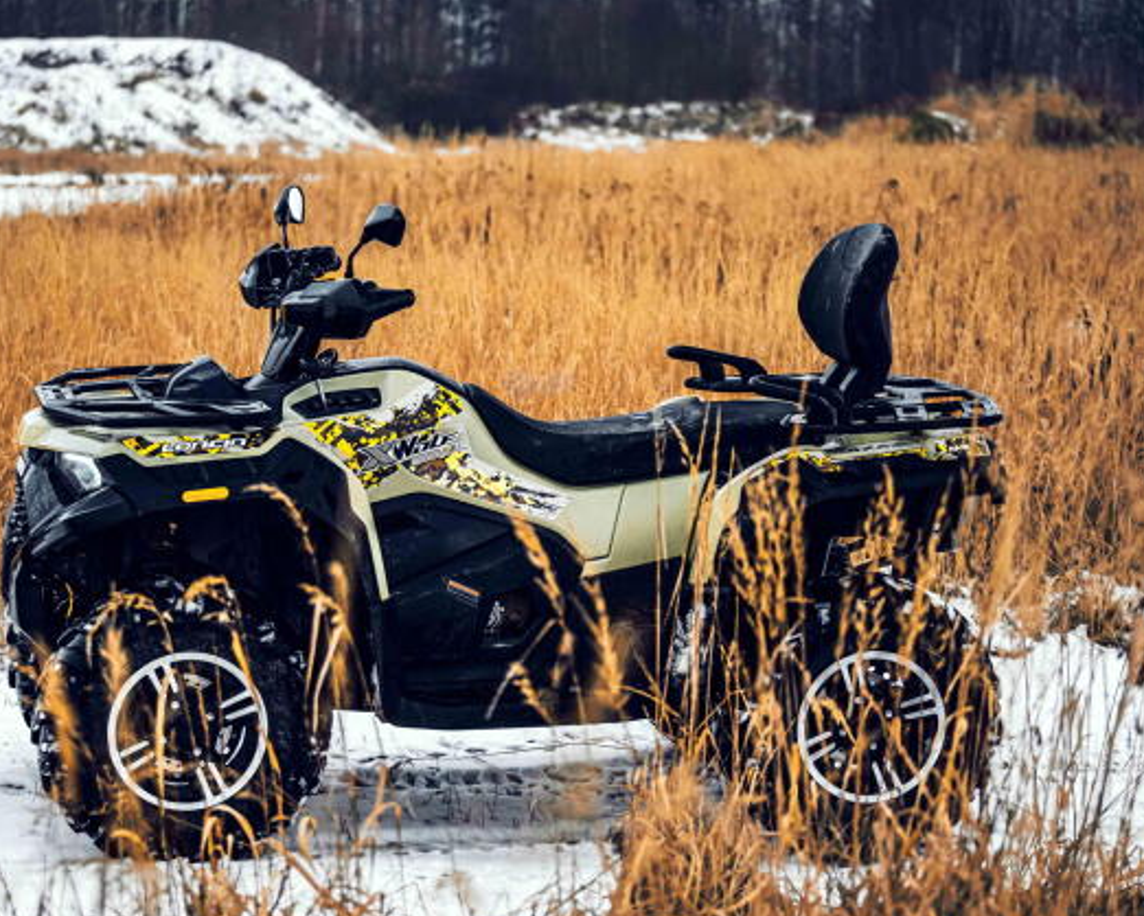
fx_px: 3014
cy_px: 478
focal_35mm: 89
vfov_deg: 17.3
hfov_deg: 21.5
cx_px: 458
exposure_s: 1/400
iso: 500
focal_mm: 50
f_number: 2.8
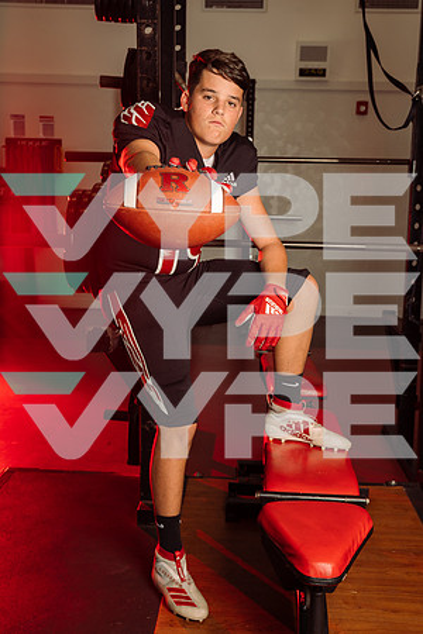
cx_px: 212
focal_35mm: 44
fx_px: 775
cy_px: 317
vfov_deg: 44.5
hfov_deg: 30.5
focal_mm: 44
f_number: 6.3
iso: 250
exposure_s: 1/250
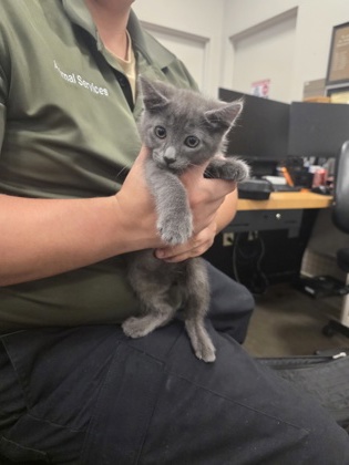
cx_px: 174
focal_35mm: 23
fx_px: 309
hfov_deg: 58.9
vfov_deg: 73.9
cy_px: 232
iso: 800
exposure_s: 1/120
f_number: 1.7
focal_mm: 6.3
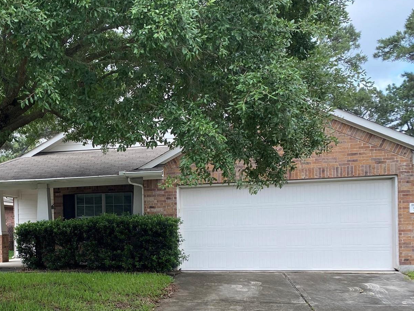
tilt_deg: +0.1
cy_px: 231
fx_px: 526
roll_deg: +2.2
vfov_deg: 32.3
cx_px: 73
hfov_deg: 40.8
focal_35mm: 44
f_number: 1.8
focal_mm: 4.25
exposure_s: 1/604
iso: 32
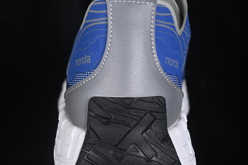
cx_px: 124
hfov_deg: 27.0
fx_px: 517
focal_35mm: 75
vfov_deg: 18.2
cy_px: 82
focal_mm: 50
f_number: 7.1
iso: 160
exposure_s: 1/80
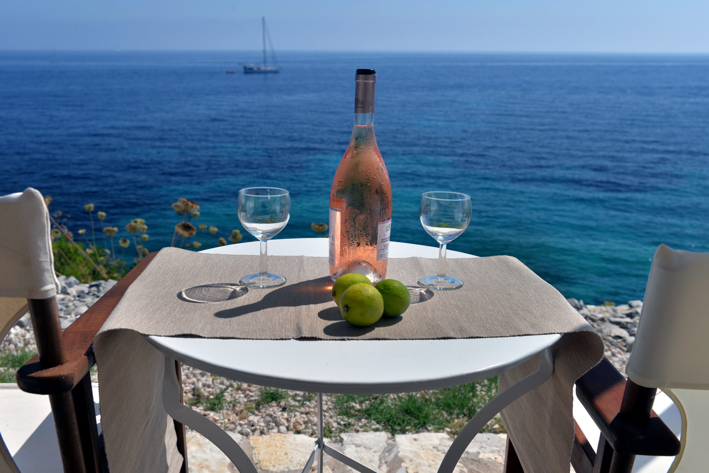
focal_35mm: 35
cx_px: 354
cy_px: 236
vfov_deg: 37.9
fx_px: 689
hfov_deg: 54.4
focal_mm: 35
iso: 100
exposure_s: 1/200
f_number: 8
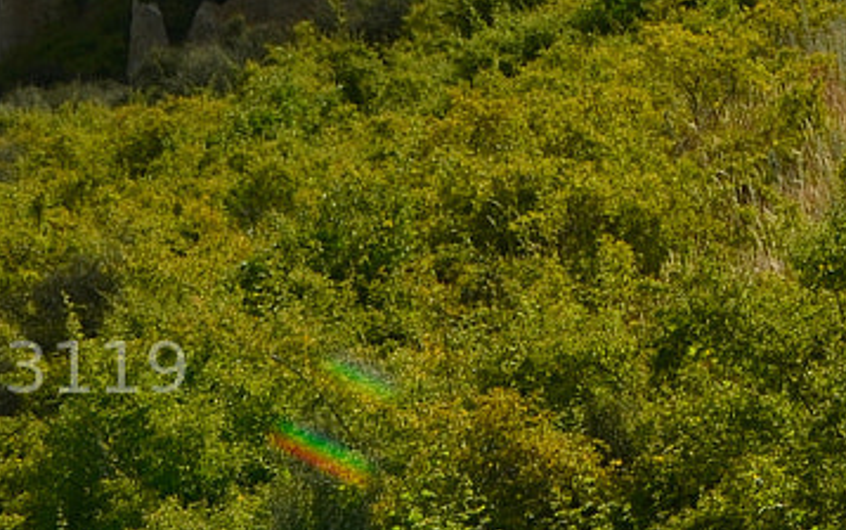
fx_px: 3927
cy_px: -699
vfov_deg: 7.3
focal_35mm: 170
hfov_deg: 12.2
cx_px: 841
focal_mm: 25
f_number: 13
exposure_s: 1/200
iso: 100
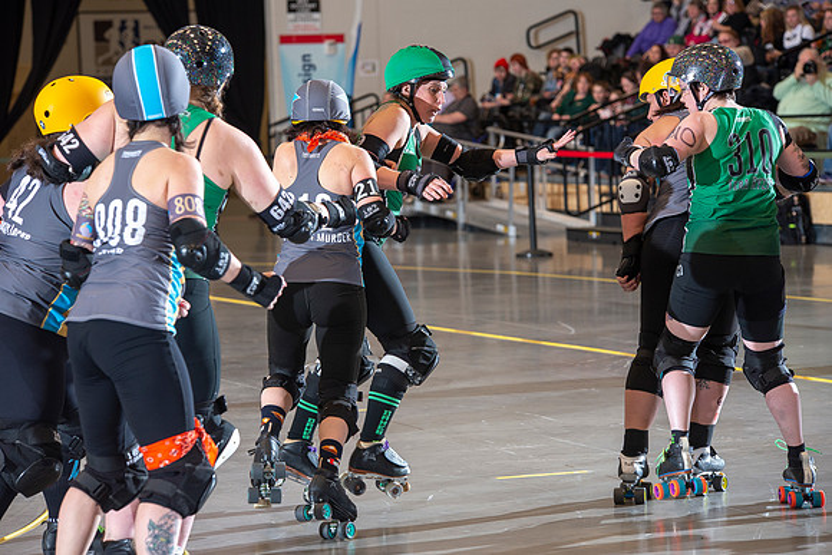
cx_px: 416
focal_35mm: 140
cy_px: 278
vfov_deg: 9.8
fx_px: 3236
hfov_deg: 14.7
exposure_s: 1/160
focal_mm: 140
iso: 640
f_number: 5.6
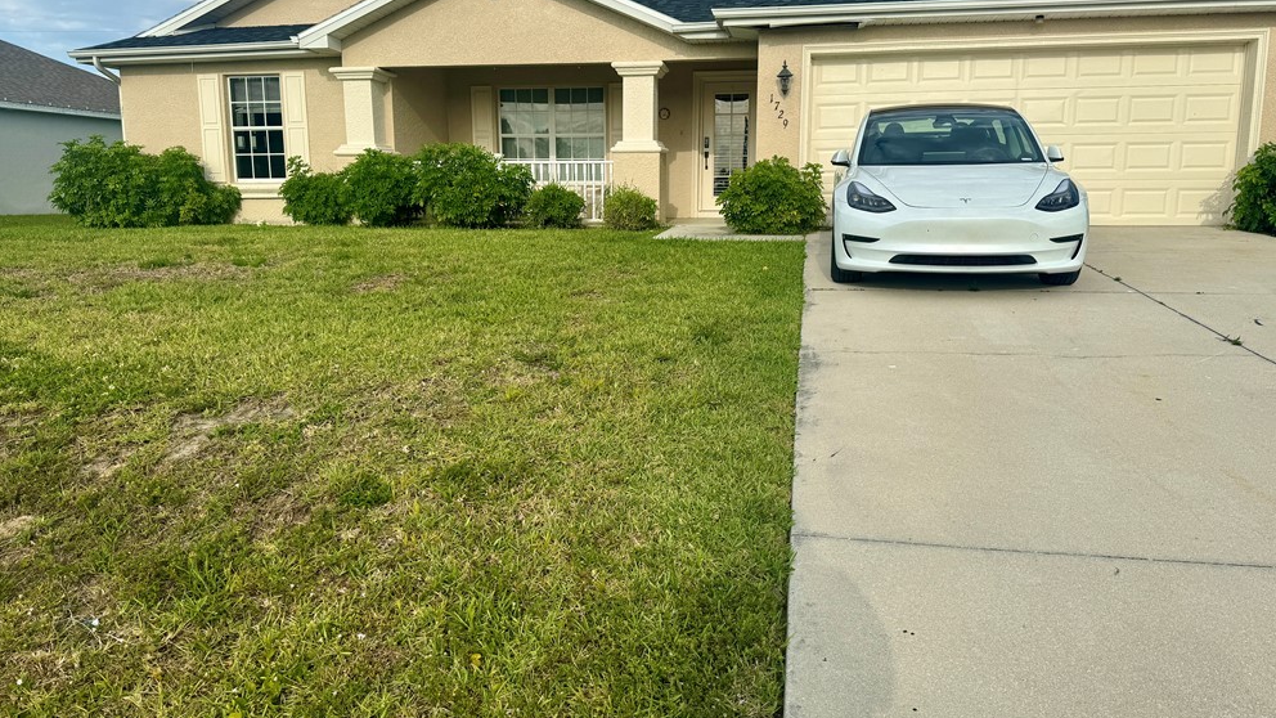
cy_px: 345
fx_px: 914
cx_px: 638
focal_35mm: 27
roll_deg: -0.3
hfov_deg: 69.9
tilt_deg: -10.0
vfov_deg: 42.9
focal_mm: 6.76
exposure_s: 1/3597
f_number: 1.78
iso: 80
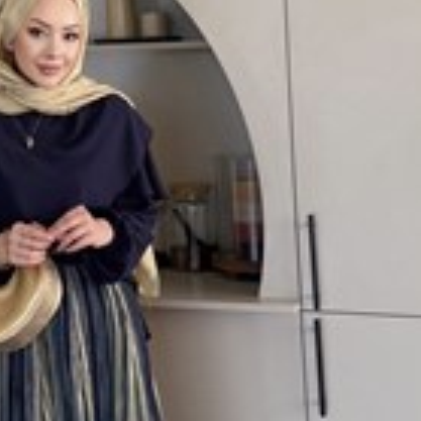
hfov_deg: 26.6
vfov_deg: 26.8
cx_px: 61
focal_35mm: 63
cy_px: 329
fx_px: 867
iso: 100
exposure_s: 1/121
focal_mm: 6.76
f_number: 1.78
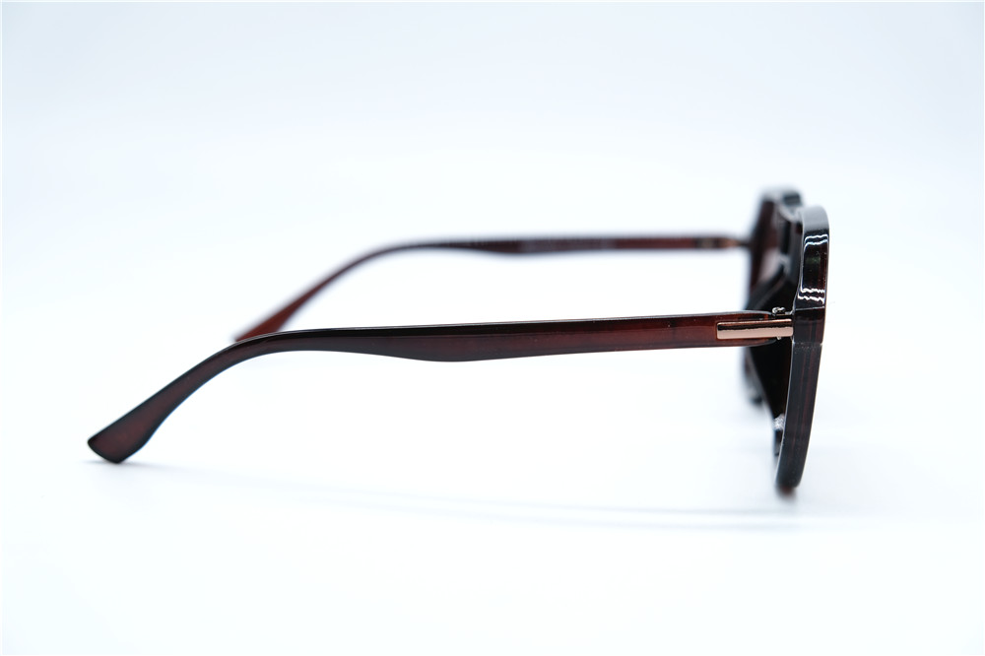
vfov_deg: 26.5
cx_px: 492
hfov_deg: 38.9
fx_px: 1395
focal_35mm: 51
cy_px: 328
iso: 160
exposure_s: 1/170
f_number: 4
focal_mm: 34.3
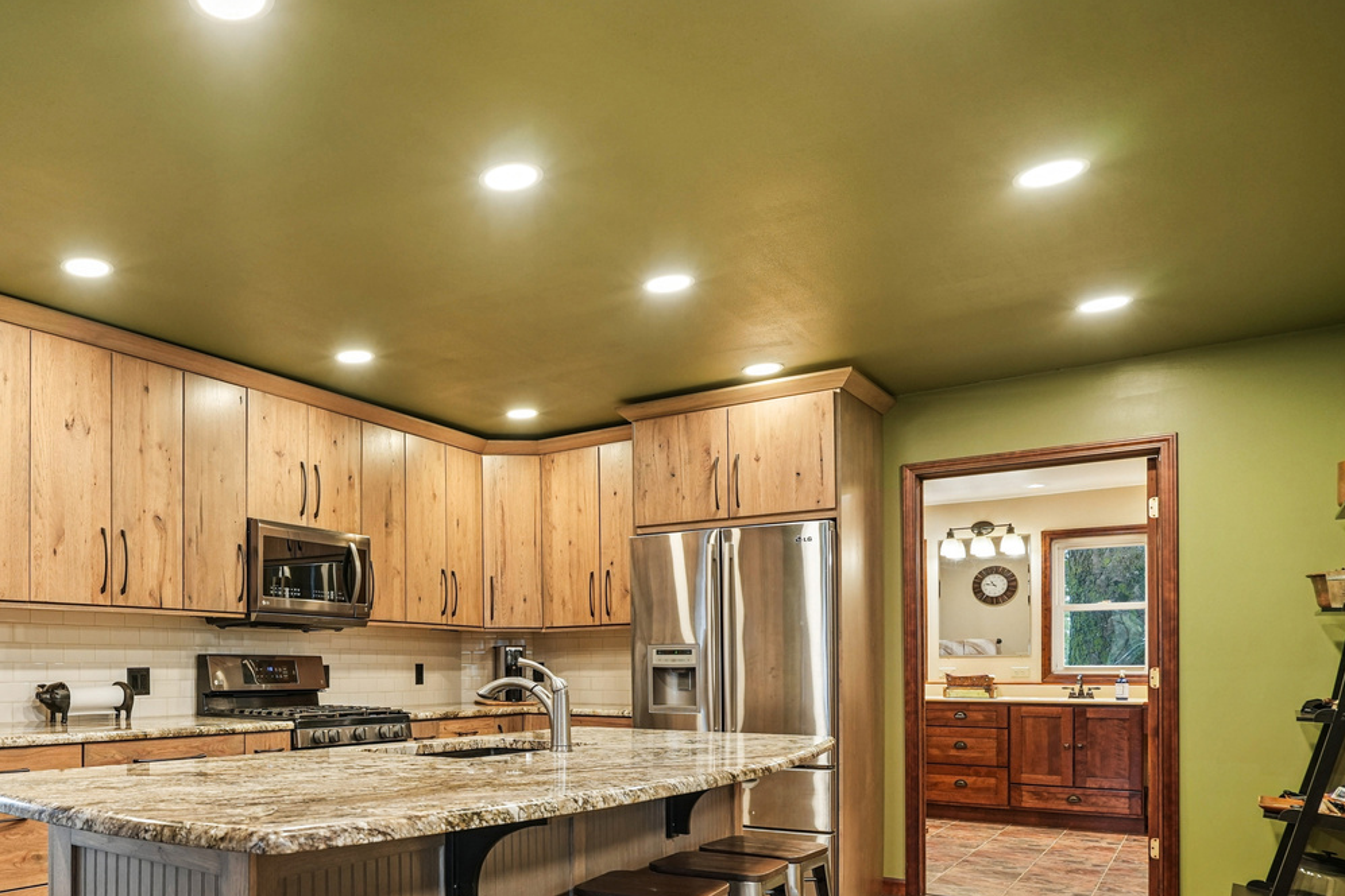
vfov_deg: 46.8
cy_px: 725
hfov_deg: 64.4
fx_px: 971
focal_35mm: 26
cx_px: 305
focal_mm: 16
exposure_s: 1/20
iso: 400
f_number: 4
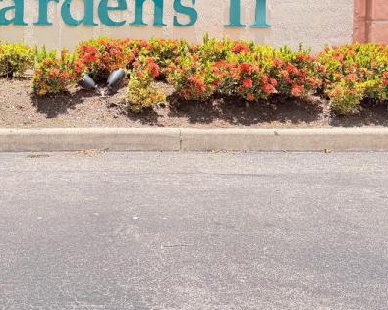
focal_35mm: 57
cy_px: 24
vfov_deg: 25.7
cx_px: 93
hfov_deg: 32.4
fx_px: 655
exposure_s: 1/1361
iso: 100
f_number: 1.78
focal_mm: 6.76
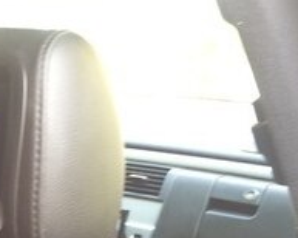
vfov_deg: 15.6
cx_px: -179
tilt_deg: -15.0
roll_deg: +1.3
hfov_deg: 17.3
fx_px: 855
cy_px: 228
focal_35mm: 97
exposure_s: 1/33
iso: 50
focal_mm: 4.15
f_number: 2.2
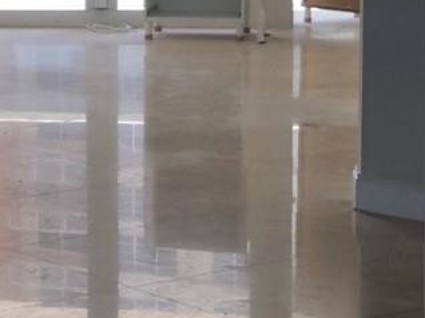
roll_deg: +3.5
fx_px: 1730
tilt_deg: -4.7
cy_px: -3
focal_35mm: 141
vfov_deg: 10.4
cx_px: -492
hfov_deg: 12.1
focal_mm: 4
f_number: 1.8
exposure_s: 1/120
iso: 64
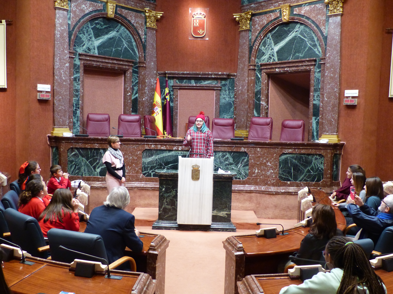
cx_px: 196
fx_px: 386
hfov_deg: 54.0
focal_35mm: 34
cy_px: 147
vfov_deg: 41.8
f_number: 2.8
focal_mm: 6.2
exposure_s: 1/20
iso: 400
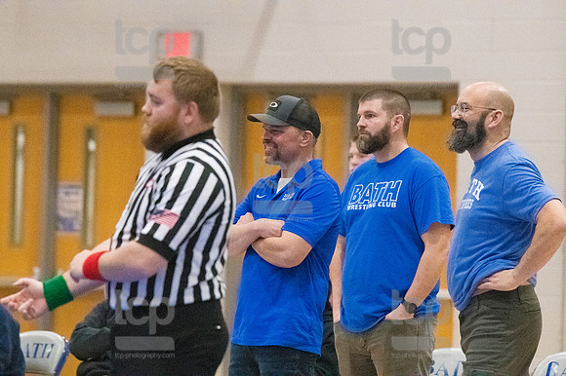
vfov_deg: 4.6
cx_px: 283
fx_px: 4714
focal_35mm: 300
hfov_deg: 6.9
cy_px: 188
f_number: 4.5
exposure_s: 1/1600
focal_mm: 200
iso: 10000
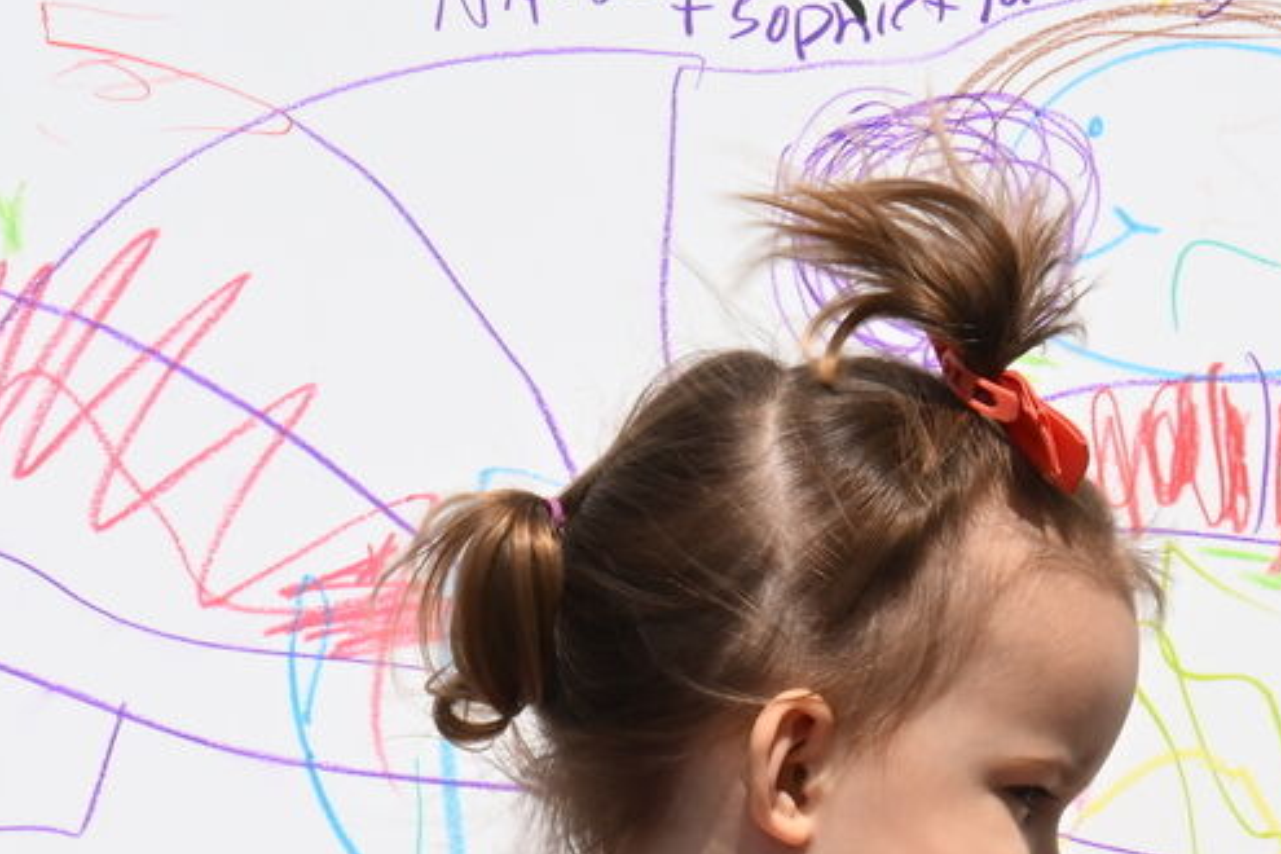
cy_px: 1136
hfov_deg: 3.4
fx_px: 21348
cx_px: 1278
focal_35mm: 600
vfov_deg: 2.3
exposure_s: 1/125
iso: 160
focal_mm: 145
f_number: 18
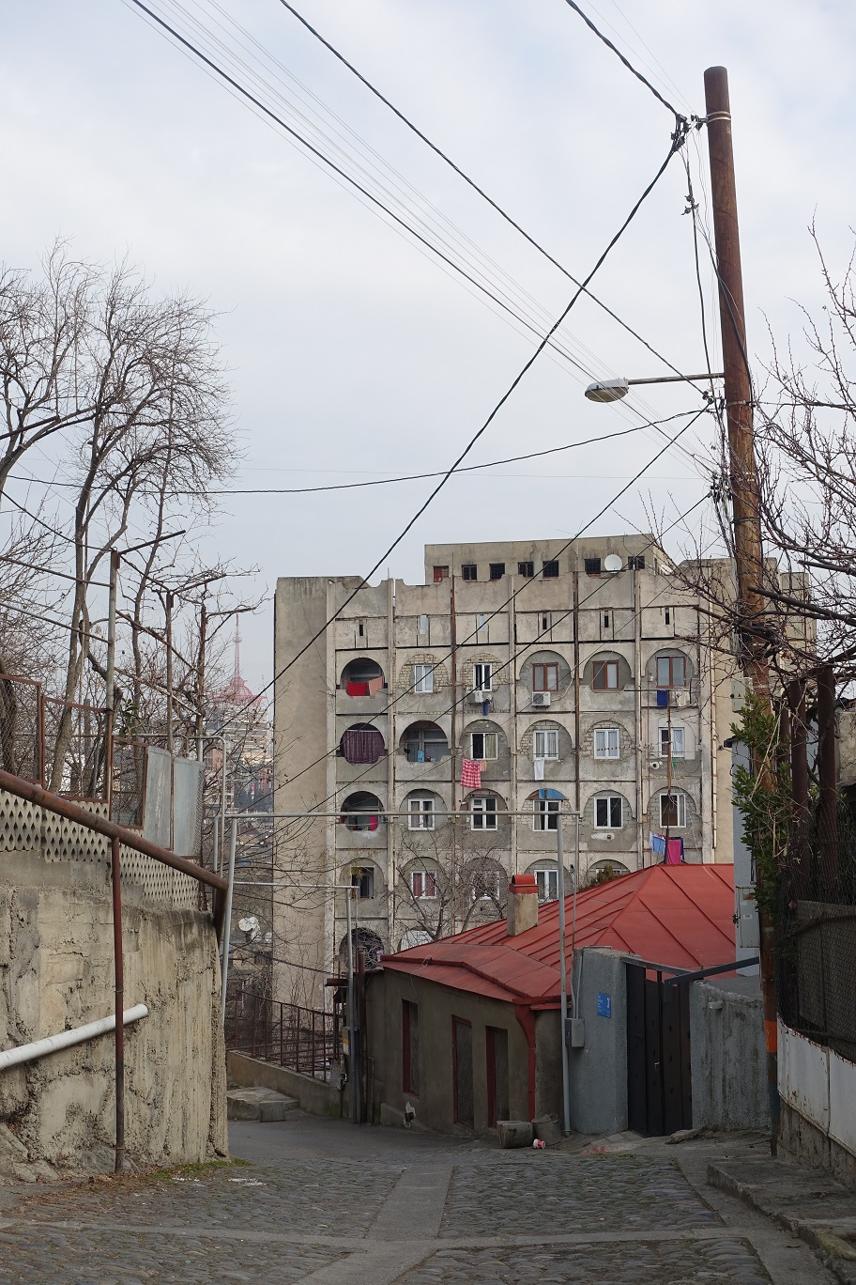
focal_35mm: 46
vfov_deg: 42.7
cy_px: 642
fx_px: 1641
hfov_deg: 29.2
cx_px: 428
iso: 125
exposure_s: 1/400
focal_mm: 16.84
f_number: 5.6
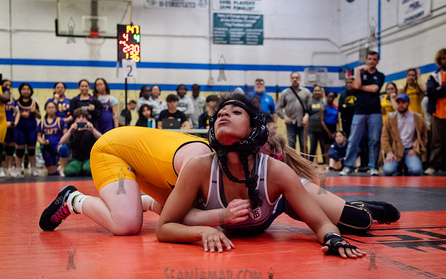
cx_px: 249
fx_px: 717
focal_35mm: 59
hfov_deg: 34.5
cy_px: 189
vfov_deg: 21.9
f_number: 3.2
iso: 5000
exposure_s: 1/400
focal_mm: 35
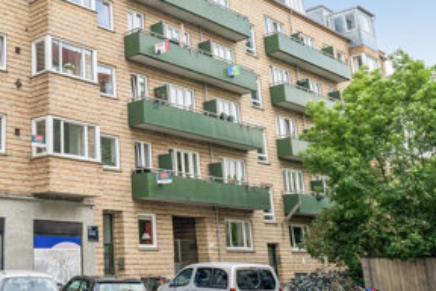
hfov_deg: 36.9
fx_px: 606
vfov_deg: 26.7
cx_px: 38
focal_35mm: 50
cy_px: 84
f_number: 7.1
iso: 160
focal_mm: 18
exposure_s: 1/250
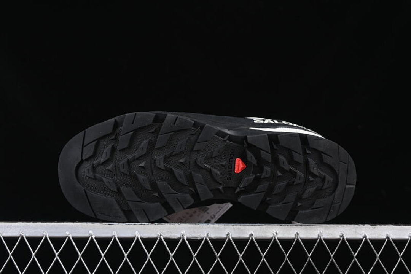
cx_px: 206
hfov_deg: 27.0
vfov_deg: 18.2
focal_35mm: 75
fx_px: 856
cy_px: 137
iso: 160
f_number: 6.3
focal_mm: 50
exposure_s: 1/60
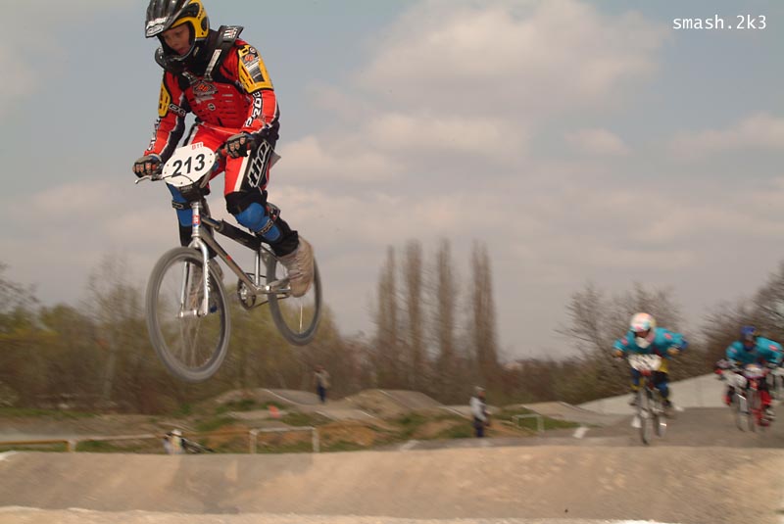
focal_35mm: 52
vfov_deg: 25.8
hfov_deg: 37.8
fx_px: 1144
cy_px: 262
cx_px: 392
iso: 100
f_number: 11
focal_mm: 35
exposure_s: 1/125
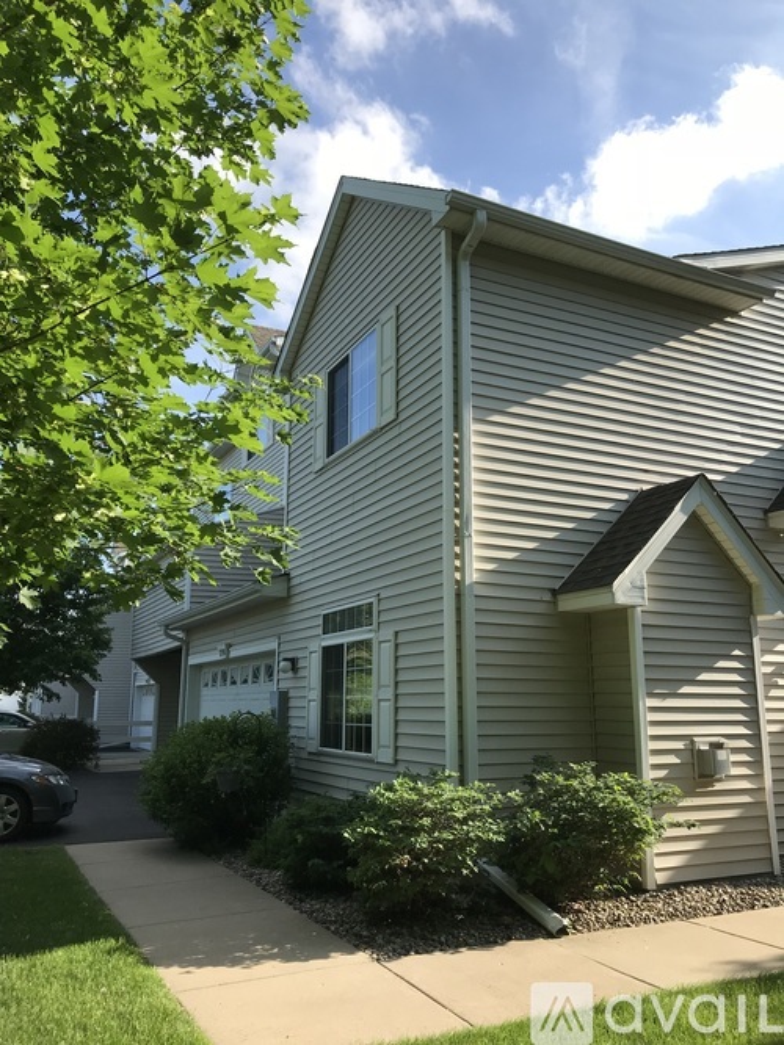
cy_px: 522
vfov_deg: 63.5
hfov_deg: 49.7
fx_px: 846
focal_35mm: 28
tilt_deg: +12.2
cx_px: 392
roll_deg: -0.4
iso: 20
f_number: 1.8
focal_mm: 3.99
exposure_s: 1/1259
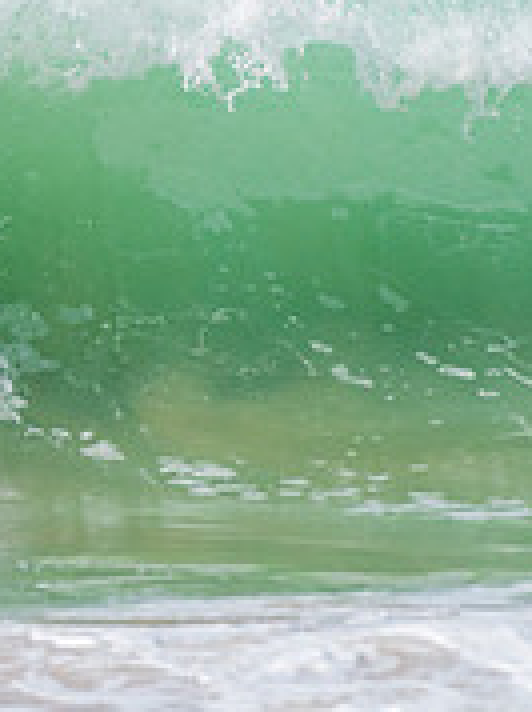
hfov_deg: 0.9
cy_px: 150
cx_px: -588
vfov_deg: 1.3
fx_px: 32208
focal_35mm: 1568
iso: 180
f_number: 5.6
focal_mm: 500
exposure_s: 1/2000
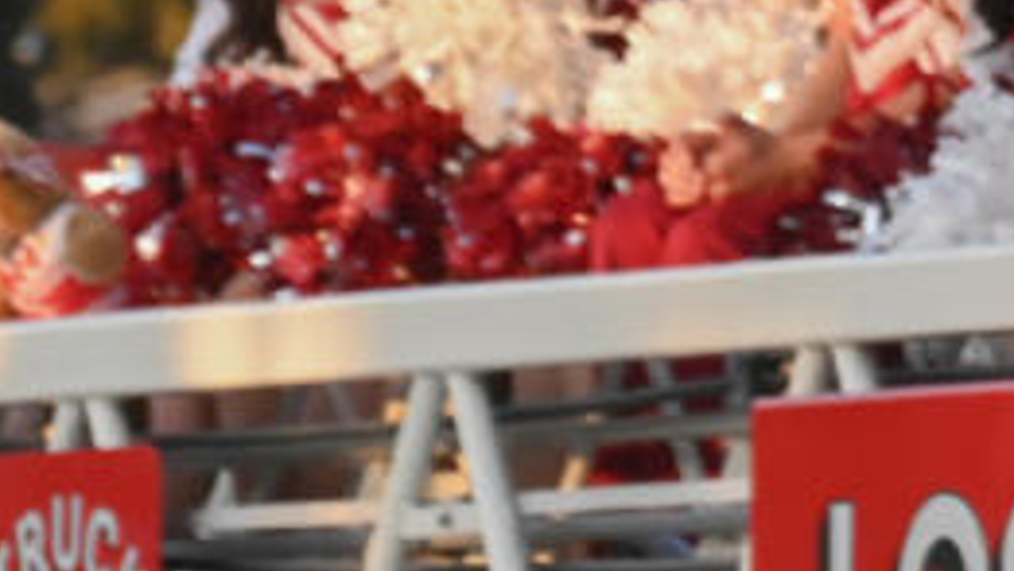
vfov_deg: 1.7
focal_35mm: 722
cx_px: 2694
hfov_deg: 3.0
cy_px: 62
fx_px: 19419
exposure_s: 1/500
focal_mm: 120
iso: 800
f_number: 6.3
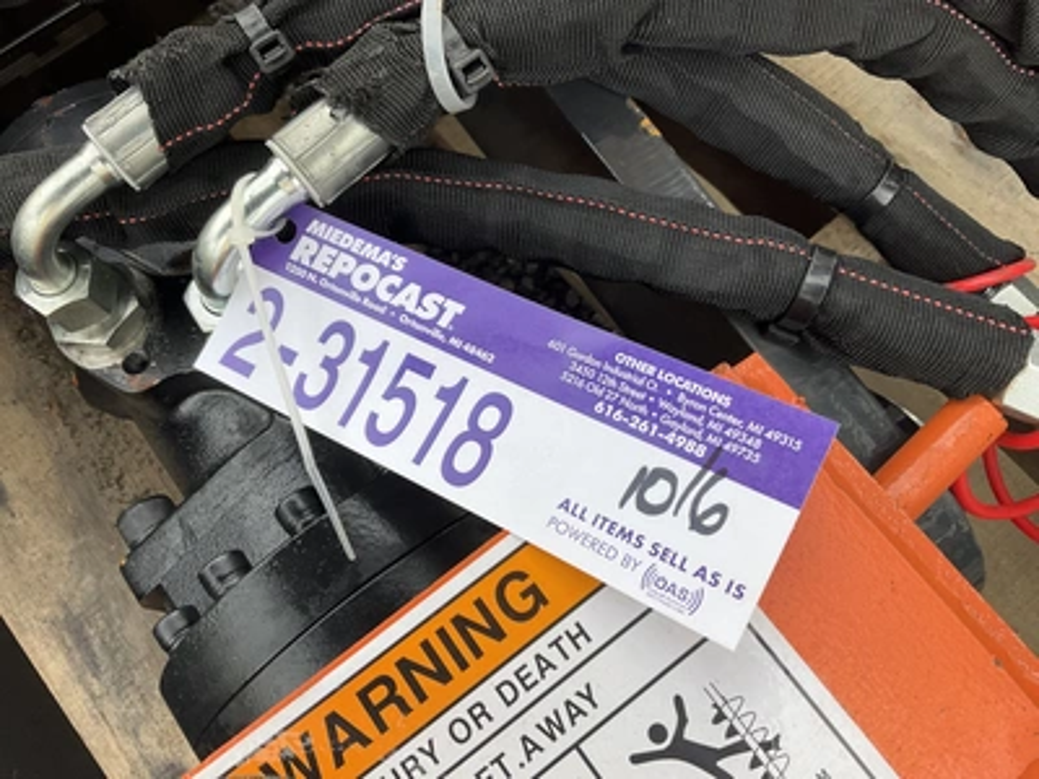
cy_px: 390
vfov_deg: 48.2
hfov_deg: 61.7
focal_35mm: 29
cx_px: 520
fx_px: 870
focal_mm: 3
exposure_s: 1/250
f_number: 1.8
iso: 25
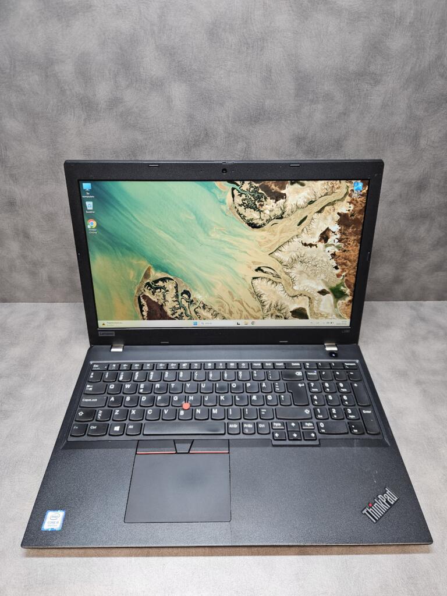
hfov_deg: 58.9
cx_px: 224
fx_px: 396
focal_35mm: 23
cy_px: 298
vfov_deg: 73.9
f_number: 1.8
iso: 160
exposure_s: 1/100
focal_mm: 5.4
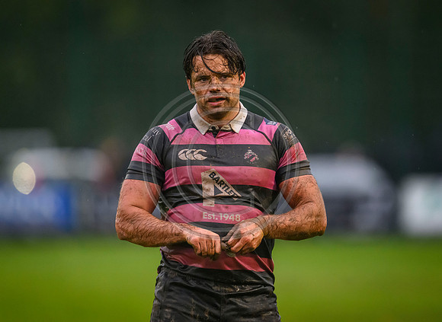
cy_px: 148
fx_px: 8148
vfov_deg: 2.3
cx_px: 262
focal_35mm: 644
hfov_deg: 3.1
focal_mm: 560
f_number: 4
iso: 5000
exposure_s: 1/800
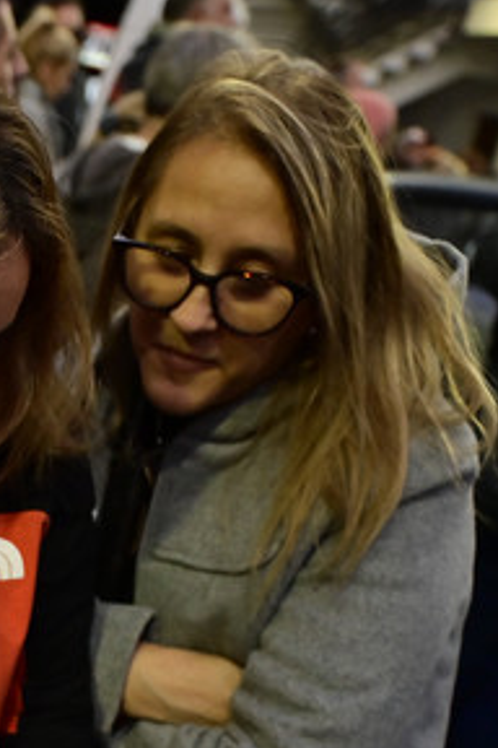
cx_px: -117
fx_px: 1245
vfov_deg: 32.4
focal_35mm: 60
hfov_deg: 20.9
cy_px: 612
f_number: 2.8
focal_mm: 24
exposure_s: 1/500
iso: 4000
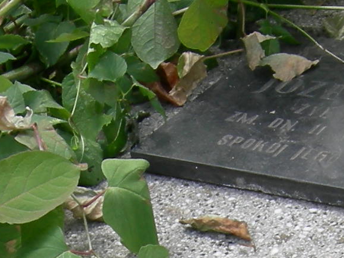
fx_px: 1600
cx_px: 133
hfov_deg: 12.3
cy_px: 482
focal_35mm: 161
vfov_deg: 8.8
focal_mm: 7.5
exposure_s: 1/137
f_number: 4.8
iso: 64
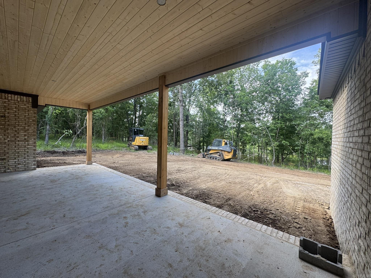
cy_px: 139
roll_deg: -1.4
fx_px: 150
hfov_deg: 102.1
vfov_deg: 85.7
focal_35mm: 14
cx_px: 186
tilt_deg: -0.5
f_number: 2.2
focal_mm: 2.22
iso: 40
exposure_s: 1/149
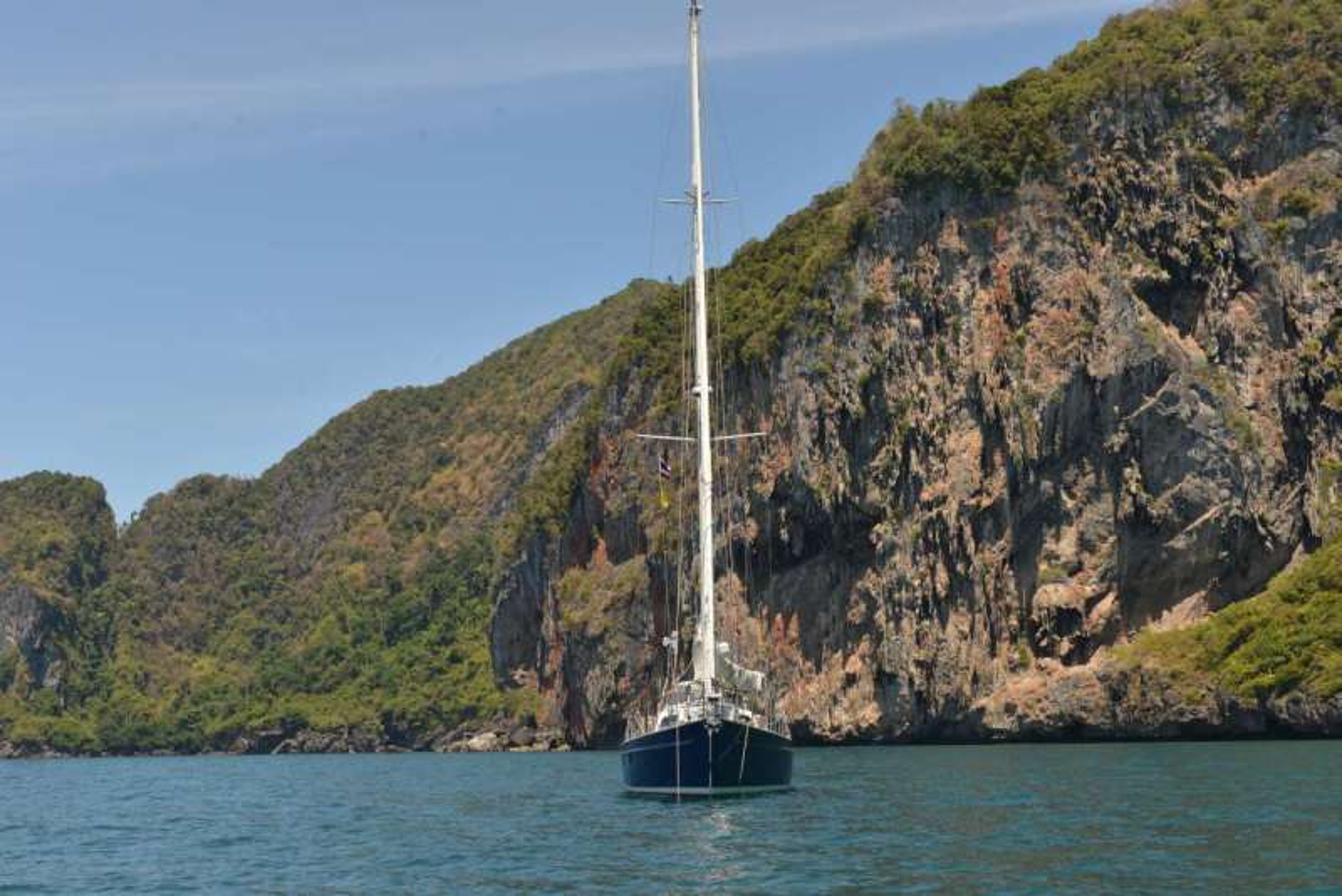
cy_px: 448
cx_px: 671
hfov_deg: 44.5
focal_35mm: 44
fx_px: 1641
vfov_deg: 30.5
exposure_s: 1/400
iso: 640
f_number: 10
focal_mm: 44
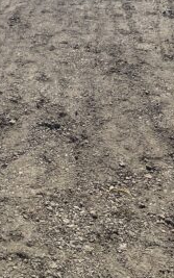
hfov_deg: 20.5
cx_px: 13
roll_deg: +2.2
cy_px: -24
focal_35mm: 62
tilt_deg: -11.0
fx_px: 470
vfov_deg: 29.8
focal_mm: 4.25
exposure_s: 1/6410
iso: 32
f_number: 1.8
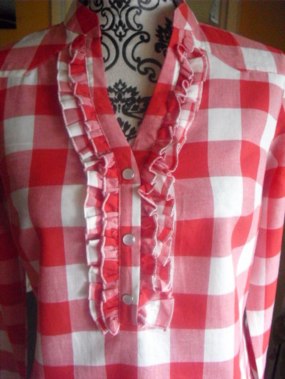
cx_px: 142
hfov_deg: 39.7
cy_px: 190
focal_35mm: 36
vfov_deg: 51.4
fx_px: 395
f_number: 3.1
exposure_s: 1/20
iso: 800
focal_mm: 6.3
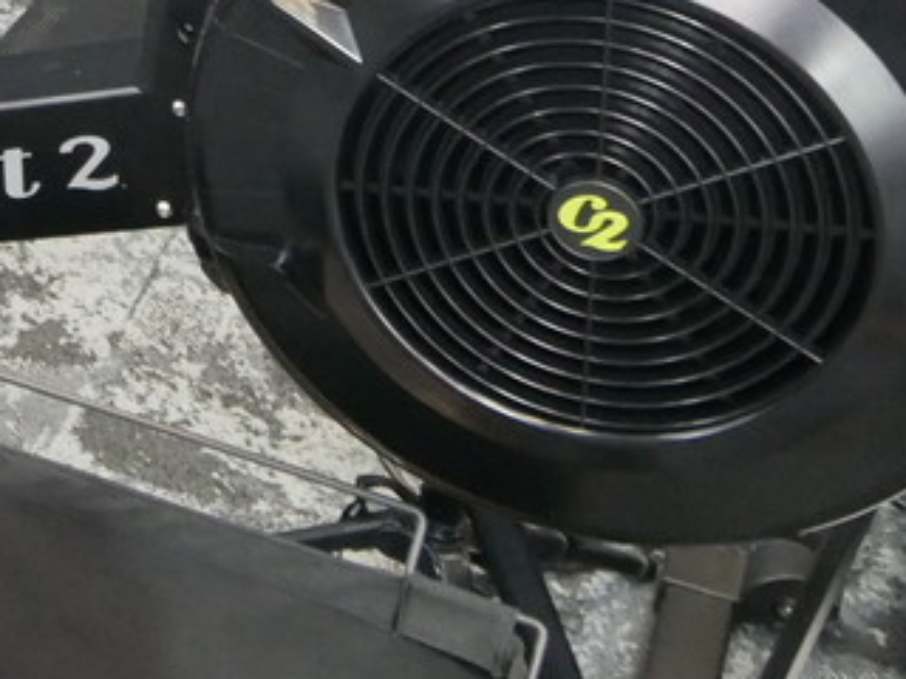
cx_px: -461
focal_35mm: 105
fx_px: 2748
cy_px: -212
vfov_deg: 13.6
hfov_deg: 16.9
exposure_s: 1/60
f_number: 3.5
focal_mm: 14
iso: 3200
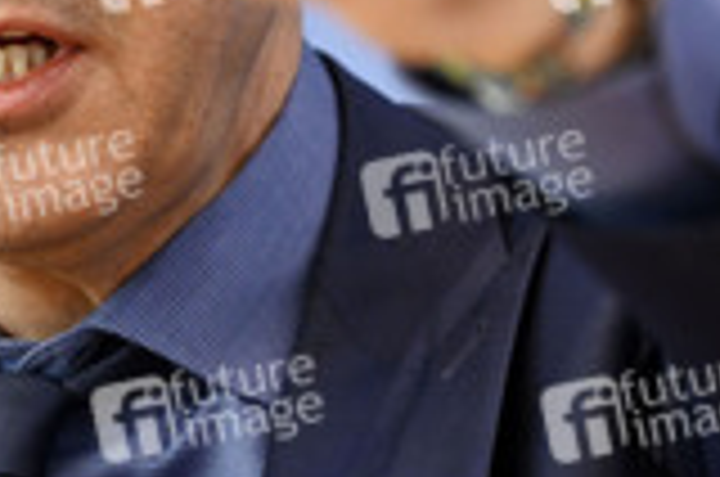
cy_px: -153
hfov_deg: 4.2
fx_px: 9840
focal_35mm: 493
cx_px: 88
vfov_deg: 2.8
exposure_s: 1/1000
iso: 2500
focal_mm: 175
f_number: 4
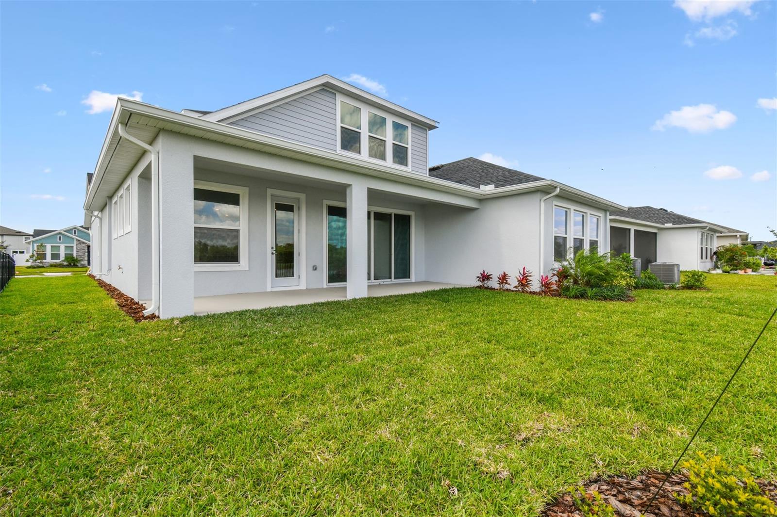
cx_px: 388
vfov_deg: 77.3
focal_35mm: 15
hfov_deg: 100.4
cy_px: 258
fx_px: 324
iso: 100
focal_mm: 10
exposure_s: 1/160
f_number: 7.1
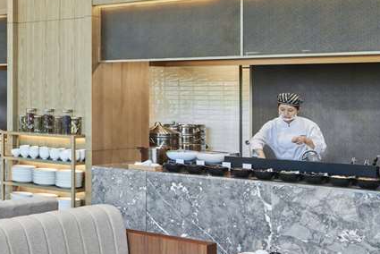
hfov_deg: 24.0
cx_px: -182
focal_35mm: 67
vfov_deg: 20.3
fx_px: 708
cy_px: 175
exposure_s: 1/10
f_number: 11
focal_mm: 19
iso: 200
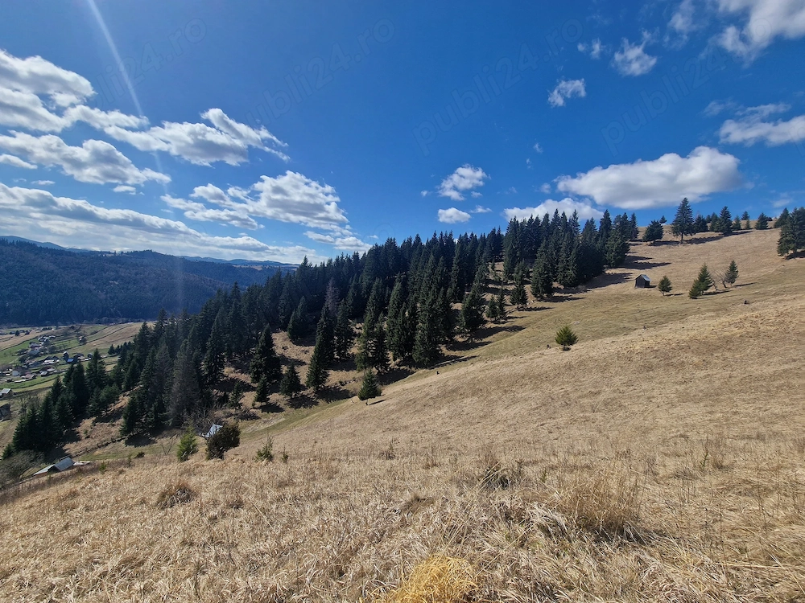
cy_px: 302
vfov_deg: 89.9
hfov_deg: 106.2
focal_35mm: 13
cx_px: 402
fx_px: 302
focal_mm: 2.2
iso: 50
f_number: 2.2
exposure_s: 1/2984
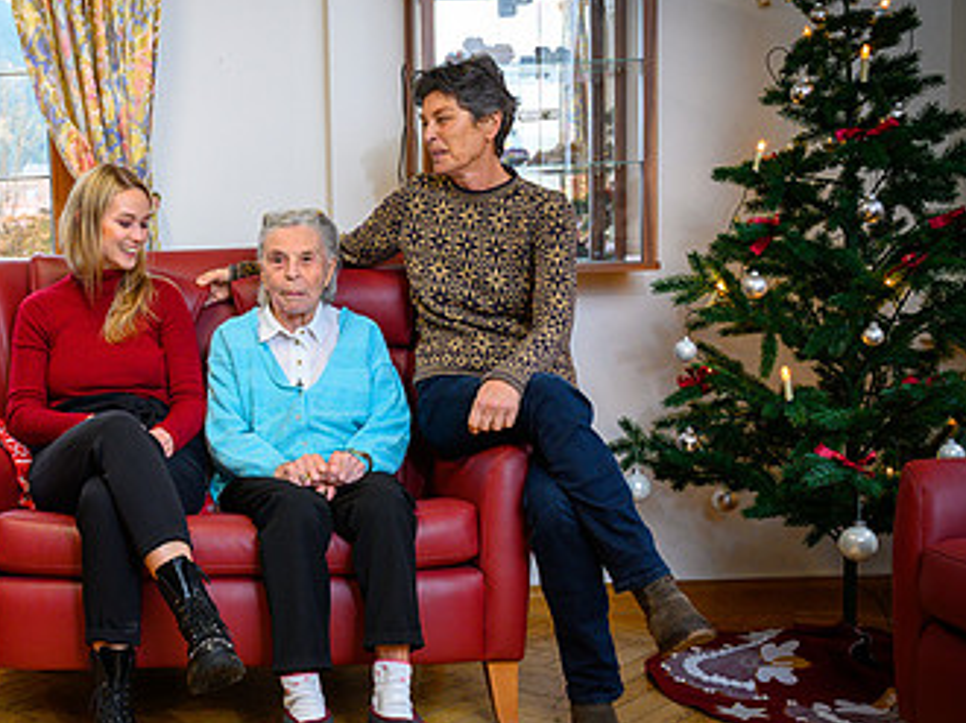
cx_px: 155
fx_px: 1366
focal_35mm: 49
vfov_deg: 29.6
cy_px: 407
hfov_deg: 37.2
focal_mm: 29
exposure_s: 1/100
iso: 800
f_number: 4
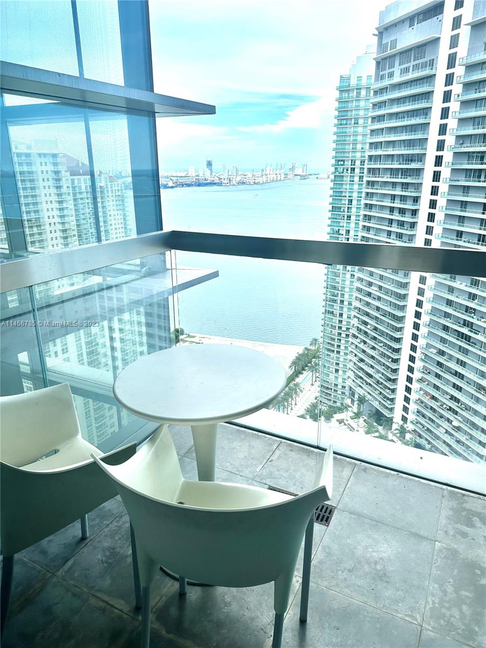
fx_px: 449
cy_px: 324
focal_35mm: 24
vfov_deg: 71.6
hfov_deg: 56.8
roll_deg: +1.4
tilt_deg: -17.8
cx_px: 243
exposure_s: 1/2252
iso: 80
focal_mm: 6.86
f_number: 1.78
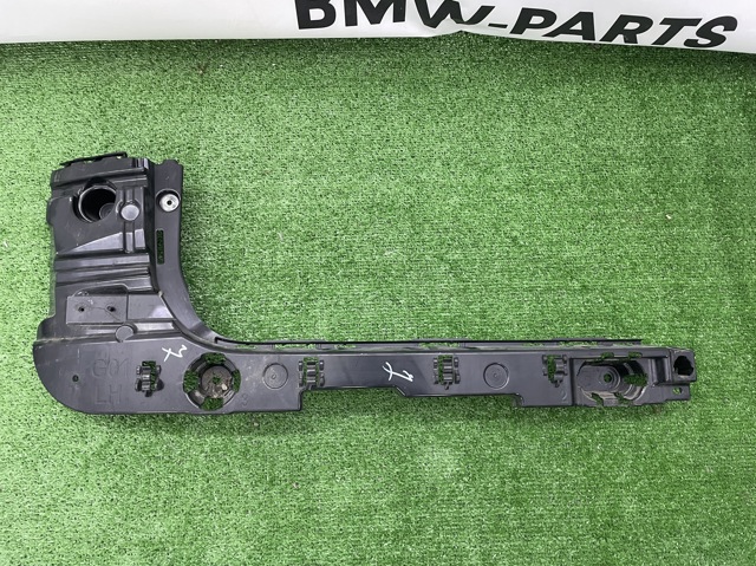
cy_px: 283
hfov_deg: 67.3
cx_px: 378
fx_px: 567
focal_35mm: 26
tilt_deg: -72.2
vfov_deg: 53.0
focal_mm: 4.2
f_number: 1.6
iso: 200
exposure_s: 1/50
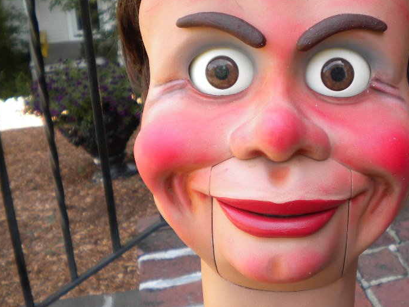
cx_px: 287
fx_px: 615
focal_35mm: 52
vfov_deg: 28.0
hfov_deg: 36.3
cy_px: 120
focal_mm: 6.3
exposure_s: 1/105
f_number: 3.1
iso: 80
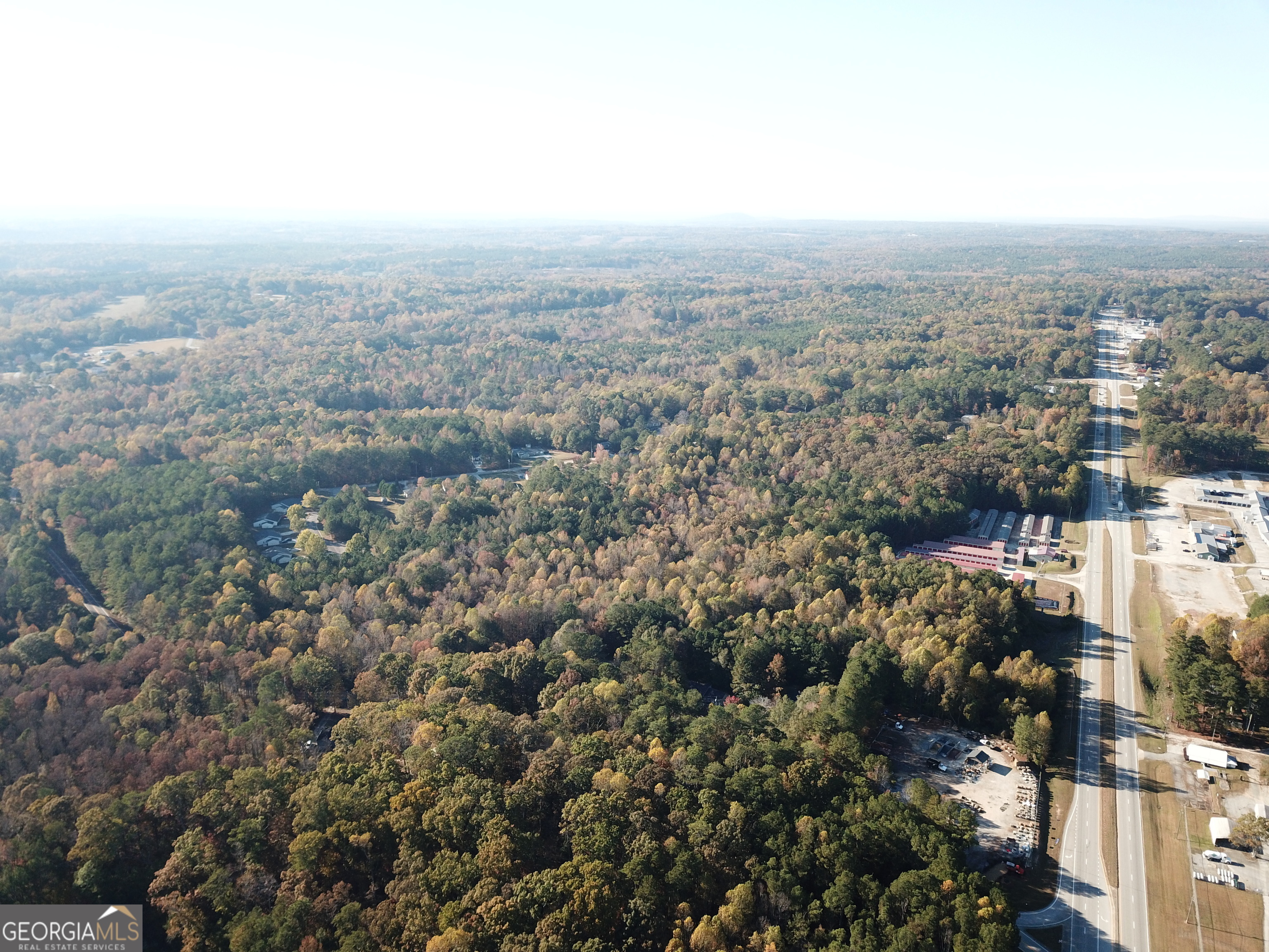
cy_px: 476
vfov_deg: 53.1
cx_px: 634
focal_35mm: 26
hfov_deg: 67.3
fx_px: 953
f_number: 2.2
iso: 100
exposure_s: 1/480
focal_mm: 4.73
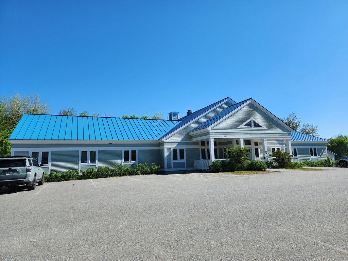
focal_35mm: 23
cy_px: 130
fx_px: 231
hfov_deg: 73.9
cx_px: 174
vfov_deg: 58.9
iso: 12
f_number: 1.8
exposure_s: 1/1167
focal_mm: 6.4
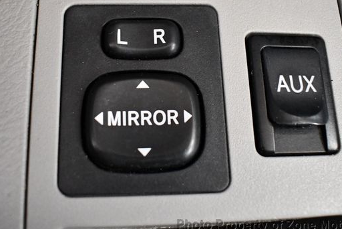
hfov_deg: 43.6
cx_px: 169
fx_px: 428
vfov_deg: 29.8
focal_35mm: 45
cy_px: 94
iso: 3200
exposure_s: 1/100
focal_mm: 18
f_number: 3.5
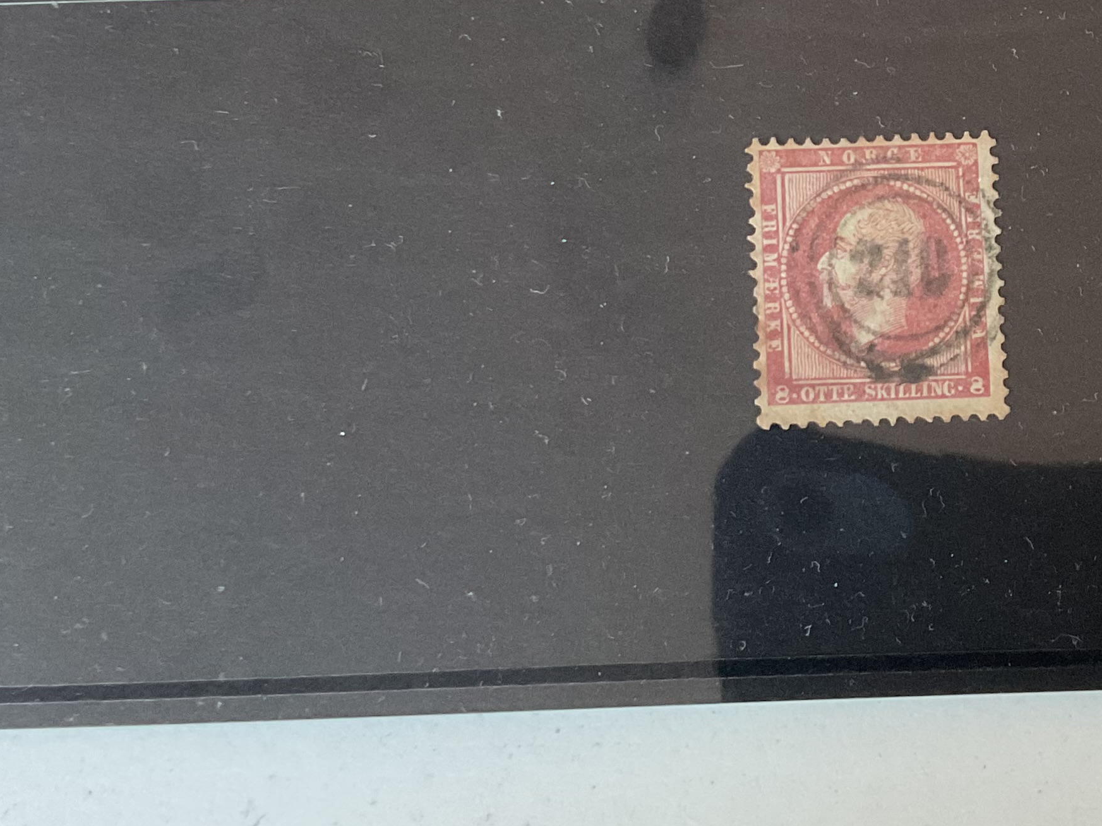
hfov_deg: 28.3
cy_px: 136
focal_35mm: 67
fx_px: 2133
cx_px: 887
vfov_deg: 21.6
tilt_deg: -80.3
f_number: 1.8
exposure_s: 1/40
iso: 250
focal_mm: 3
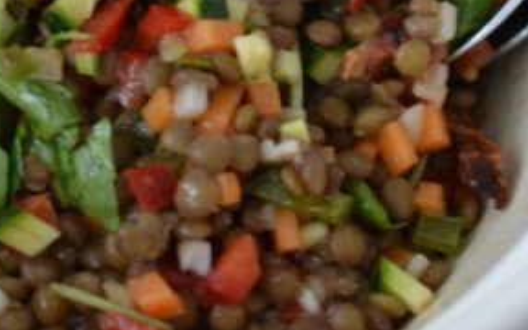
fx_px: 3914
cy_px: -8
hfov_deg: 7.7
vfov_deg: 4.8
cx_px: 31
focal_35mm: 272
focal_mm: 50
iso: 500
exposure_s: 1/30
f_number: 2.8
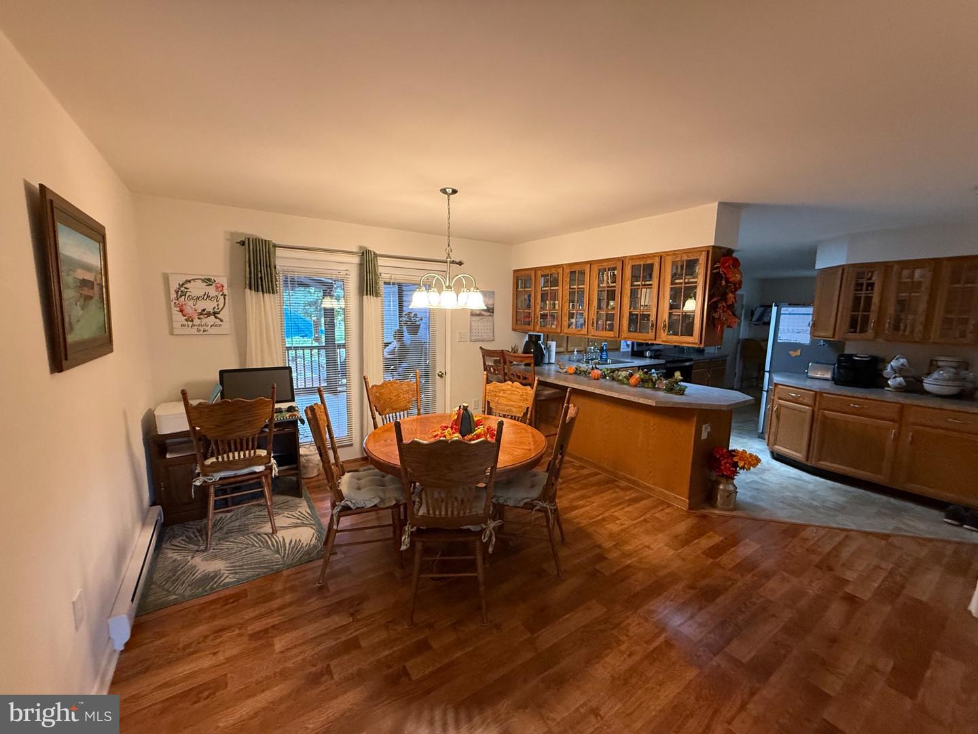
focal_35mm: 14
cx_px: 489
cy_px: 367
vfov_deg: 85.7
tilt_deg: -7.8
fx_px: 396
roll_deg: -1.1
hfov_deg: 102.1
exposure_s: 1/60
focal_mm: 2.22
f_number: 2.2
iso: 320
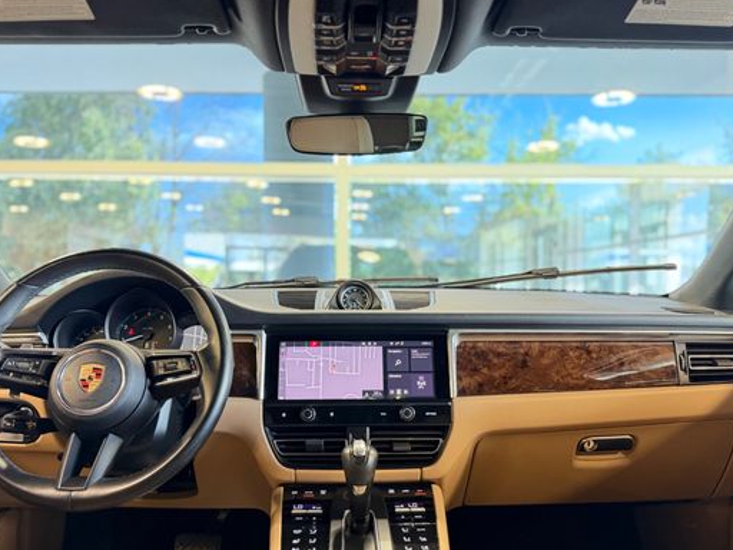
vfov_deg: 46.8
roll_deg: +0.4
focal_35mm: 30
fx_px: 635
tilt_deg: -1.1
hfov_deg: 60.0
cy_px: 289
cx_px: 359
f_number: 1.78
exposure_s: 1/40
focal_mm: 6.76
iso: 640
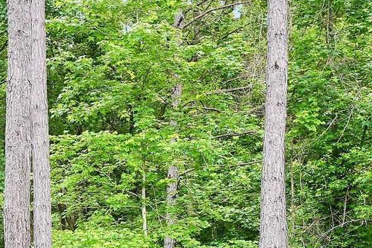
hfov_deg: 23.1
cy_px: 284
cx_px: -94
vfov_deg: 16.7
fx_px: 816
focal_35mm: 79
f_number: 4.5
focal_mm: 10
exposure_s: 1/60
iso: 100
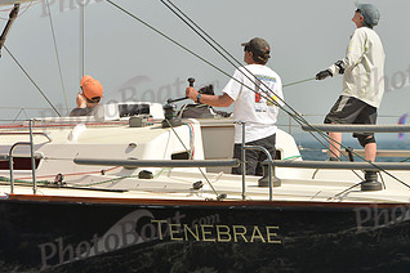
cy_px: 151
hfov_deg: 8.1
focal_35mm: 255
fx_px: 2904
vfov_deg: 5.4
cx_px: 288
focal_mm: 140
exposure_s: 1/1250
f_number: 6.3
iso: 200
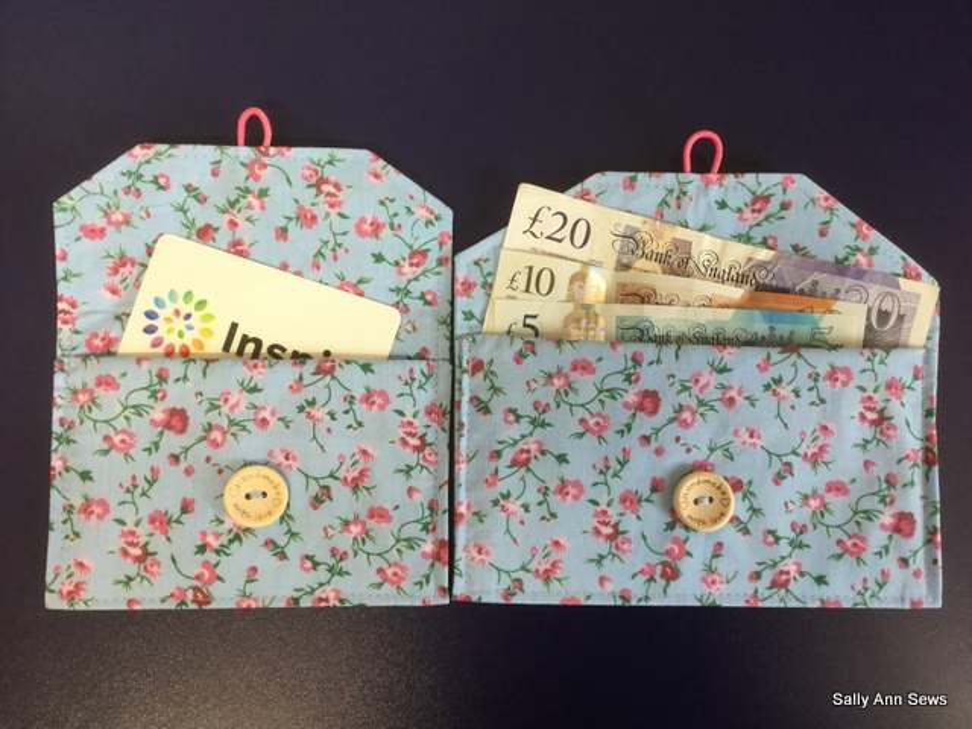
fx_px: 870
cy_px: 364
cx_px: 486
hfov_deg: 58.4
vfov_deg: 45.4
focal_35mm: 31
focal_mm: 3.3
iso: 64
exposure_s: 1/33
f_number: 2.4
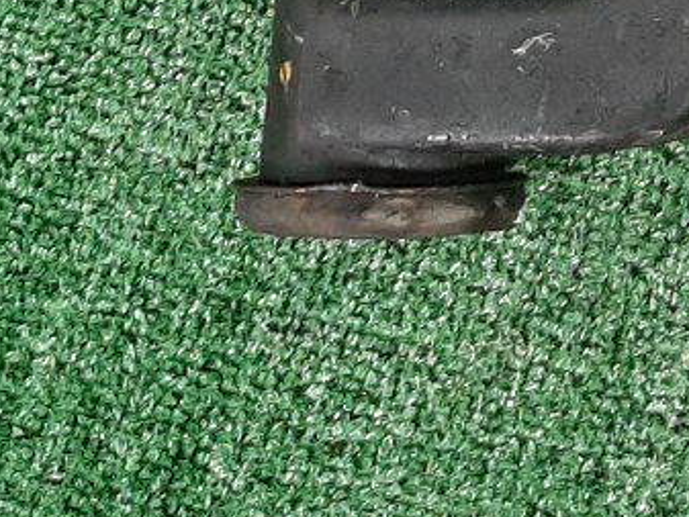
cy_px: -542
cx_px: 1035
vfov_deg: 11.8
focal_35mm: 111
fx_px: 2210
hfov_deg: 16.2
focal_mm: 3.93
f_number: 1.7
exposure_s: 1/50
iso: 126
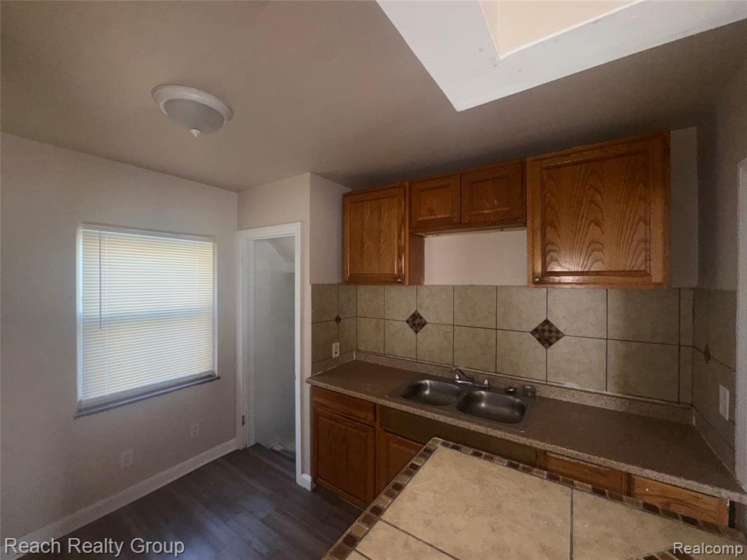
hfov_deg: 102.1
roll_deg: +0.1
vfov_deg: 85.7
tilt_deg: +0.5
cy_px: 280
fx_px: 302
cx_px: 374
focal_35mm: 14
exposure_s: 1/62
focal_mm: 2.22
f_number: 2.2
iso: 80
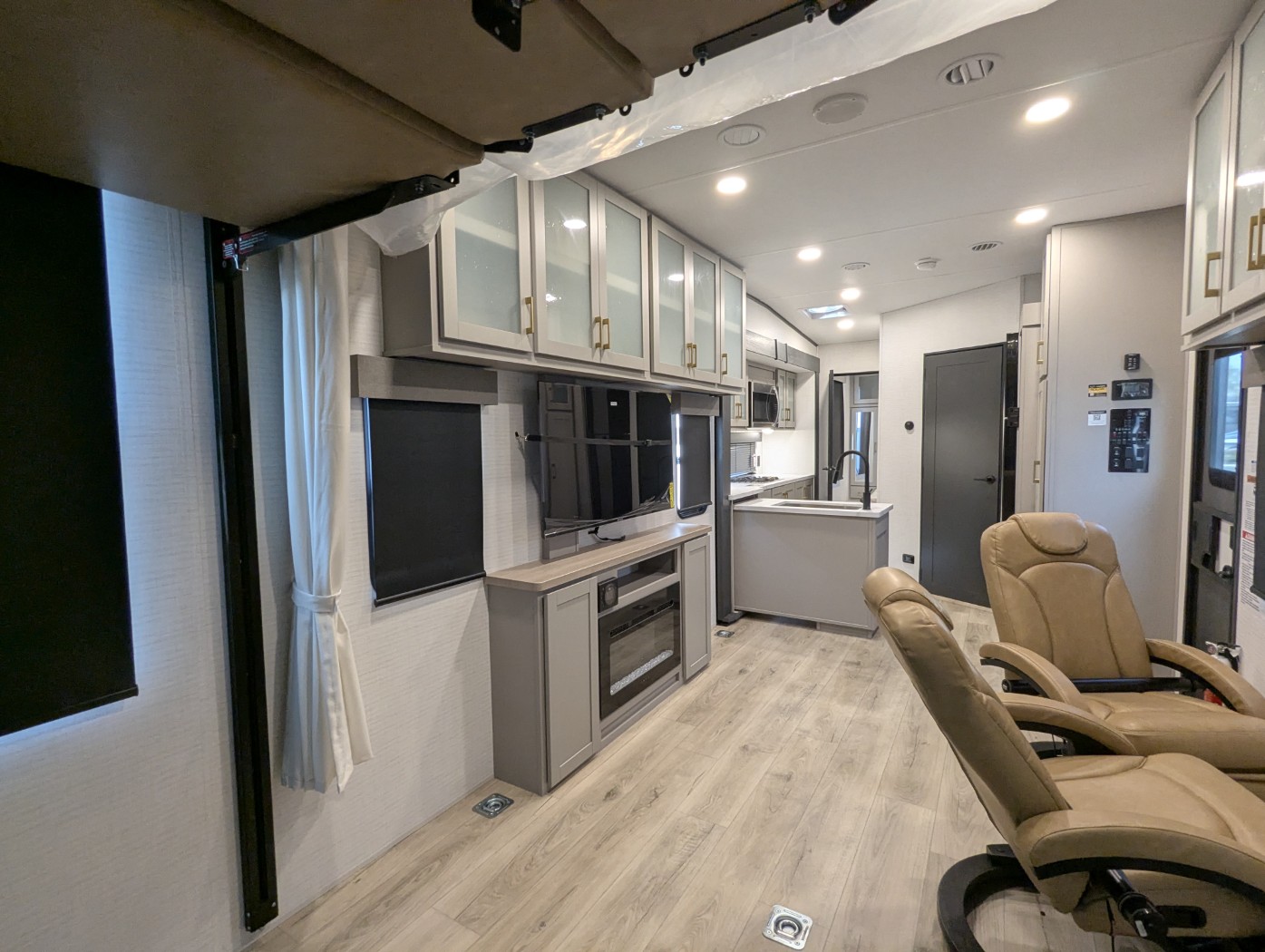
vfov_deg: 78.2
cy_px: 476
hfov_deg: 94.4
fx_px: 585
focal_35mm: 16
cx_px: 632
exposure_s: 1/53.5
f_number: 2.2
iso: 250
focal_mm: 2.35
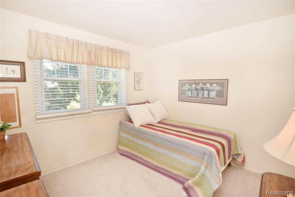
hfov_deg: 93.3
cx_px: 148
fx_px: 139
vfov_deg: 70.5
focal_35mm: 17
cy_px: 98
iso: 800
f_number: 10
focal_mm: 17
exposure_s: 1/60
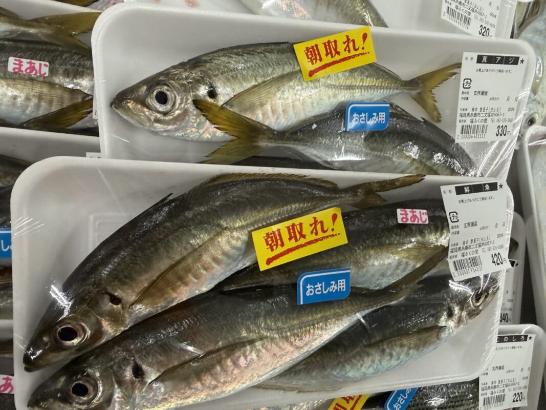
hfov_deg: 71.6
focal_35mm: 24
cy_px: 205
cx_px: 273
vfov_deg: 56.8
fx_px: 379
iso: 250
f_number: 2.2
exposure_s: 1/120
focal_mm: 2.22
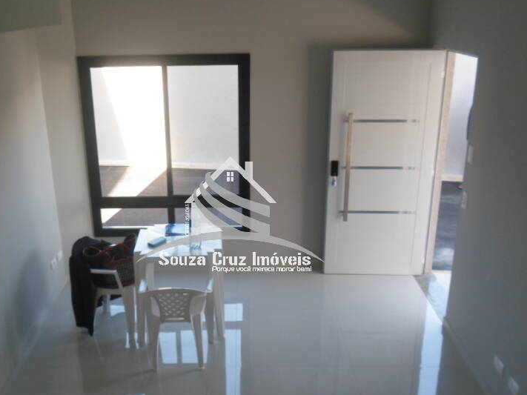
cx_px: 231
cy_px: 215
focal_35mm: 36
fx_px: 548
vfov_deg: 39.6
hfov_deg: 51.2
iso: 80
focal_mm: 4.5
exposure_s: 1/125
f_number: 2.5
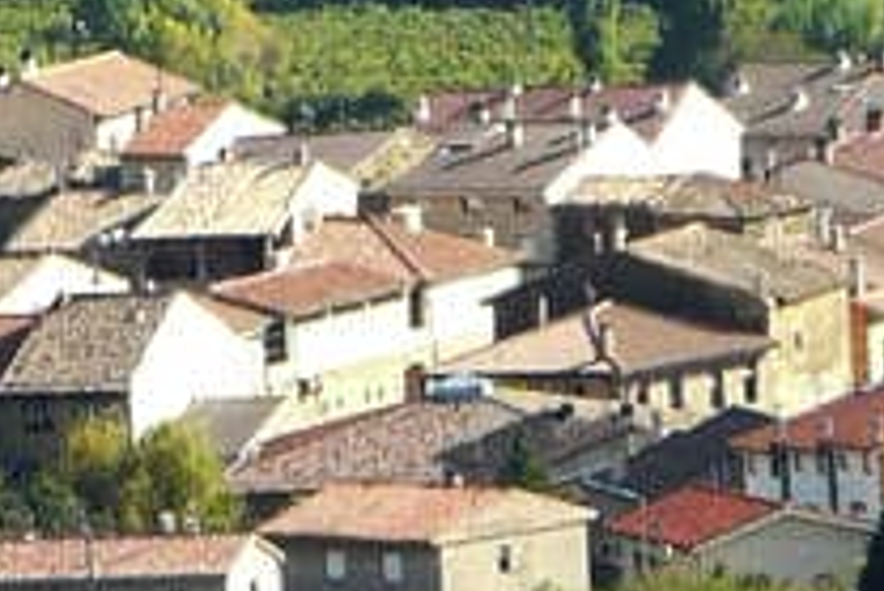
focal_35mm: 1161
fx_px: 28528
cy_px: -106
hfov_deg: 1.8
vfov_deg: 1.2
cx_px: 51
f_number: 4.5
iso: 100
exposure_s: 1/200
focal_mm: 37.2
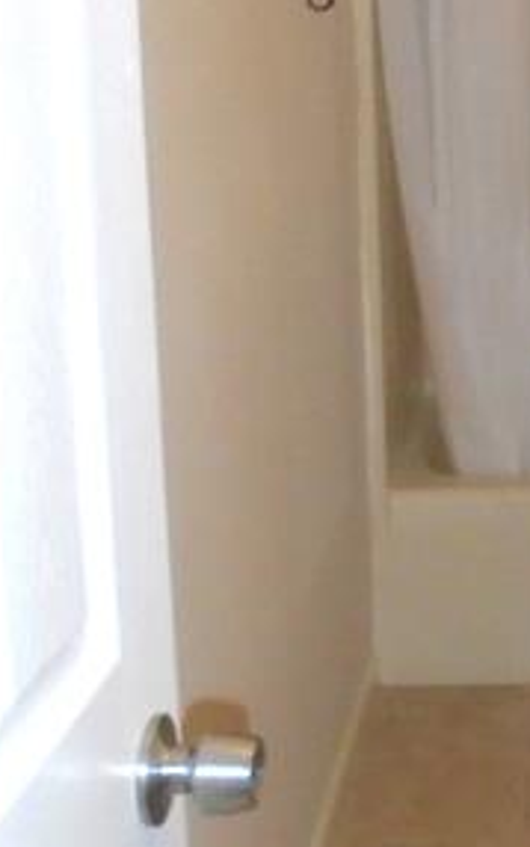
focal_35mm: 74
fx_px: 1708
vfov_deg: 27.8
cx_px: 714
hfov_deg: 16.5
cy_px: 326
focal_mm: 4.6
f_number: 8
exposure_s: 1/30
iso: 400
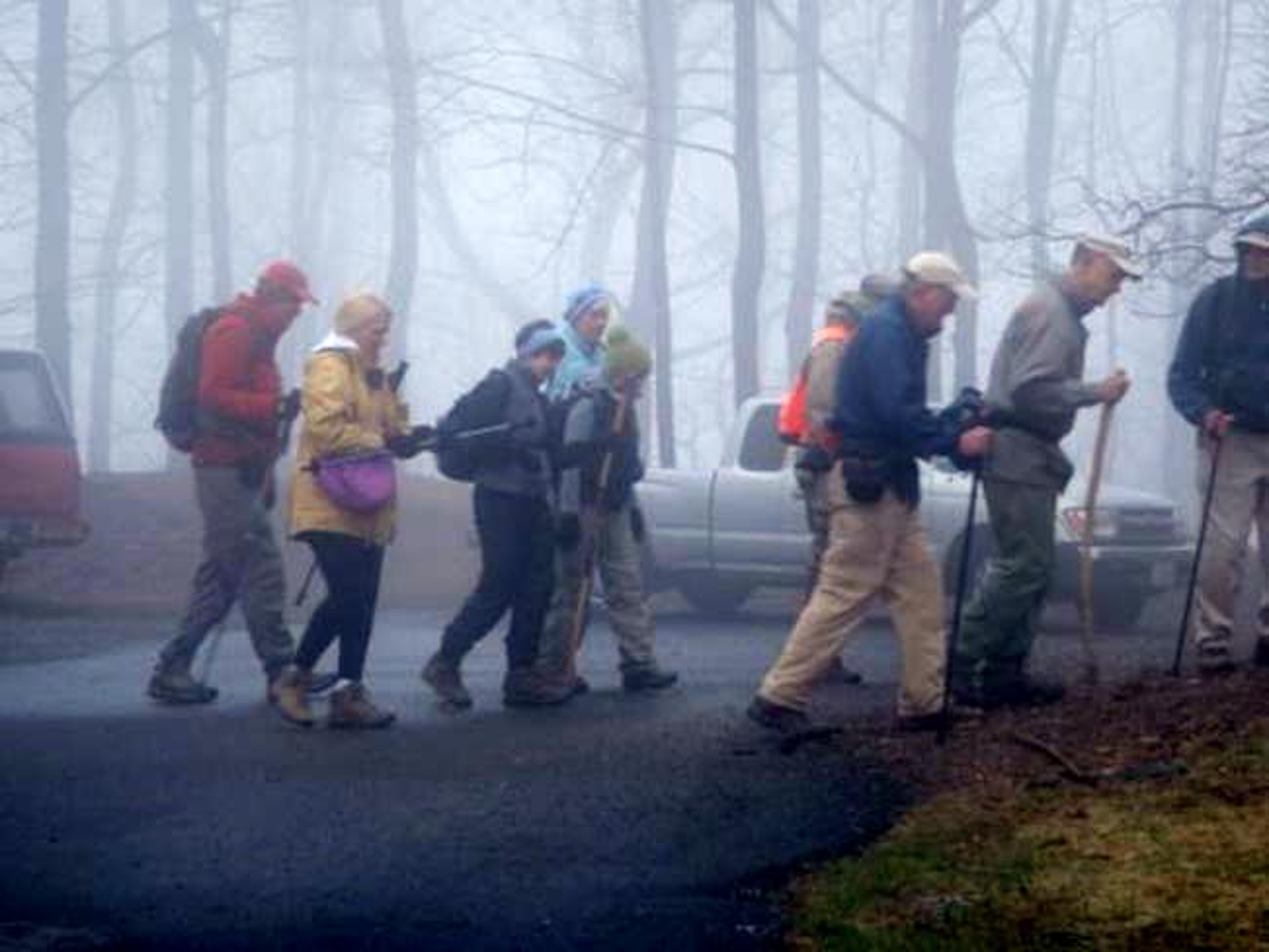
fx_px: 4327
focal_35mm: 118
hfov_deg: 16.7
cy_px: 476
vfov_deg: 12.6
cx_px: 634
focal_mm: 21.22
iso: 100
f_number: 5.5
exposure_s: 1/50
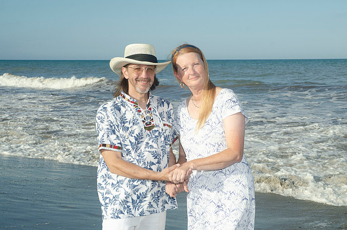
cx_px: 174
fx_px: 663
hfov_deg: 29.3
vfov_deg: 19.7
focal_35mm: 69
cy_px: 115
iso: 100
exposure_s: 1/250
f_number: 10
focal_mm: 44
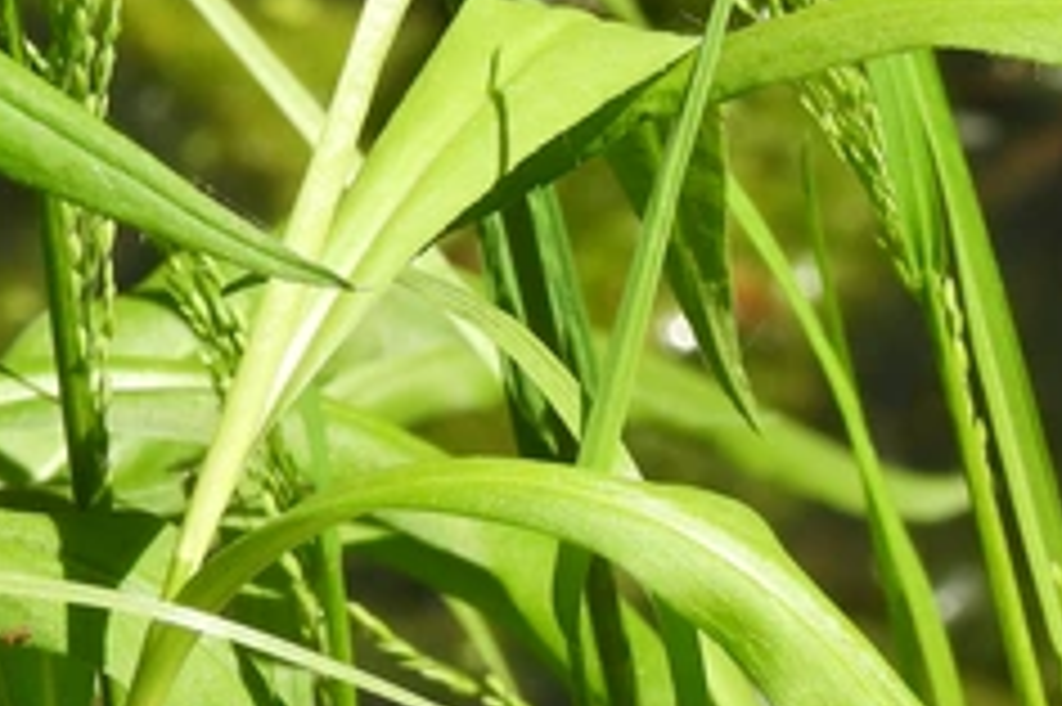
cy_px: -274
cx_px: 950
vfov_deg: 1.4
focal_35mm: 989
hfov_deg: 2.1
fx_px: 29154
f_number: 6.3
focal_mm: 62.5
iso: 100
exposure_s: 1/200
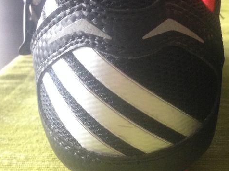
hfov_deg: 25.6
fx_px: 470
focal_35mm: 71
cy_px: 83
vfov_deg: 20.7
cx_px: 244
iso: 250
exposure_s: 1/20
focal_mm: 4.12
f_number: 2.4
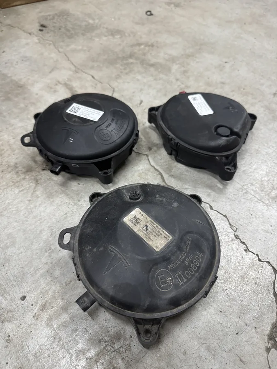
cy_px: 184
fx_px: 256
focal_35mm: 24
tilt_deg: -51.8
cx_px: 138
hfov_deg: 56.8
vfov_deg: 71.6
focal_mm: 6.76
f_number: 1.78
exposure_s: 1/60
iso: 500
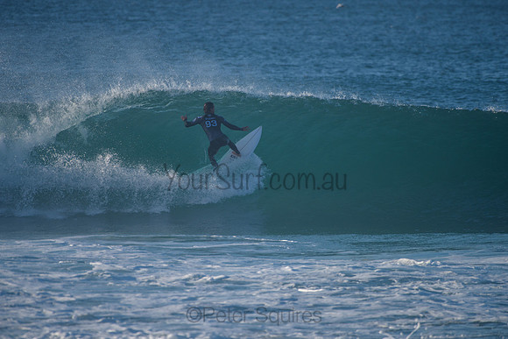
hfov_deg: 3.8
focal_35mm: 540
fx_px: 7617
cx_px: 255
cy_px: 161
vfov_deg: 2.5
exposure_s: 1/2000
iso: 320
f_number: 5.6
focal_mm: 500
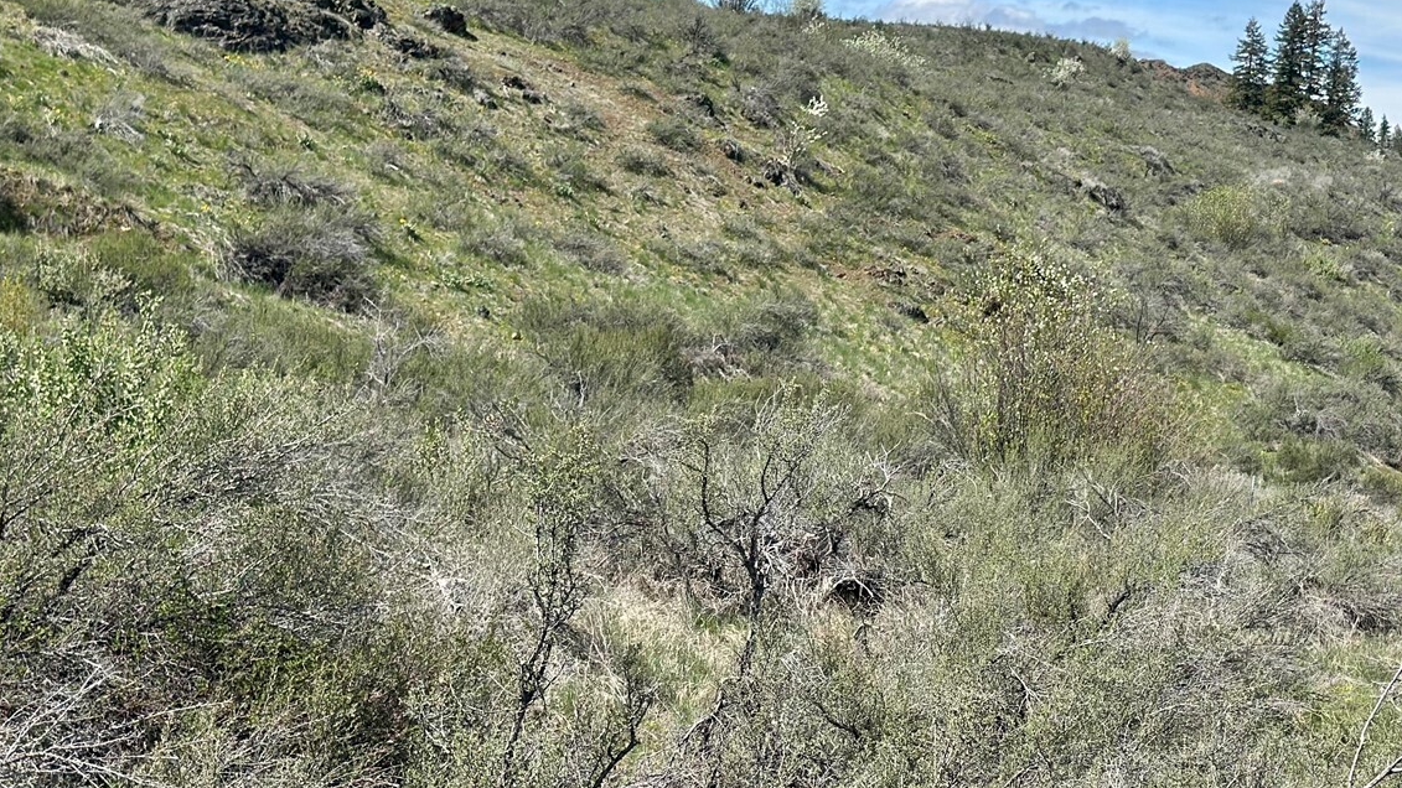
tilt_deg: -4.7
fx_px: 2751
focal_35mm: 74
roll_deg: -5.1
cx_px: 865
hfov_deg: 28.5
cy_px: 541
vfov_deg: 16.3
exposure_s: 1/4016
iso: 100
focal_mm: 6.86
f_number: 1.78
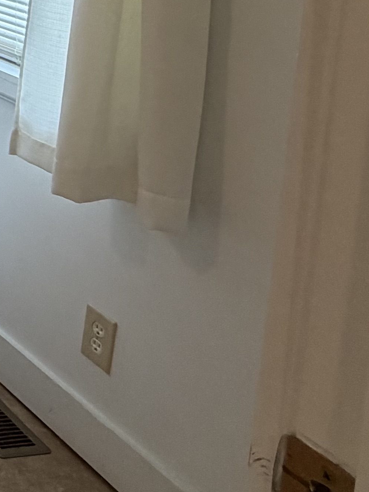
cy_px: -104
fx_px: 853
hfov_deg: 16.1
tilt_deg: -4.3
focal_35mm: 60
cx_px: -445
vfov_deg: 28.0
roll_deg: -2.6
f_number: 2.2
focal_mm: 2.22
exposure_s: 1/120
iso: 250
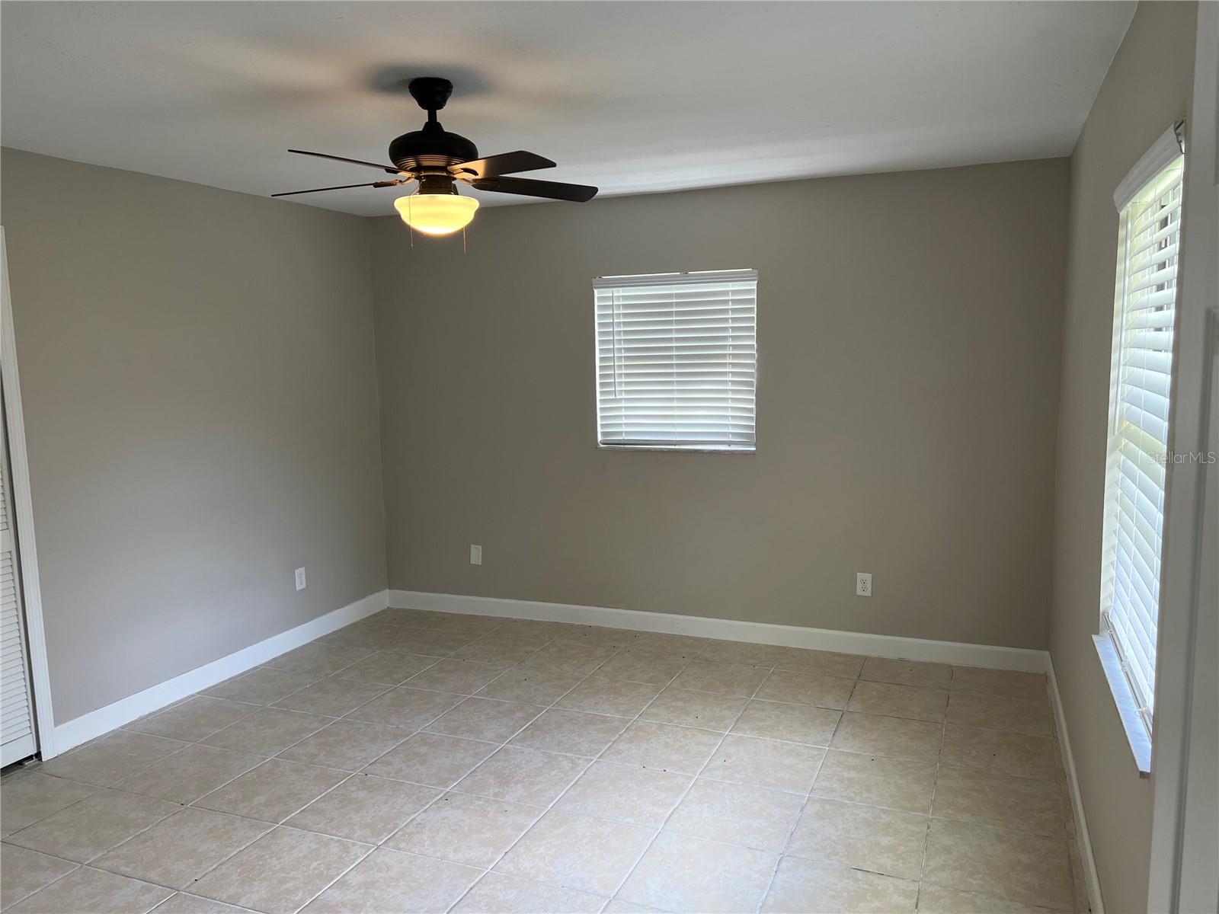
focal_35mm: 26
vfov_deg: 53.1
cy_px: 457
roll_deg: +1.4
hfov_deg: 67.3
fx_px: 916
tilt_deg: -7.0
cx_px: 610
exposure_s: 1/120
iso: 80
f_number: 1.5
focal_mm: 5.7
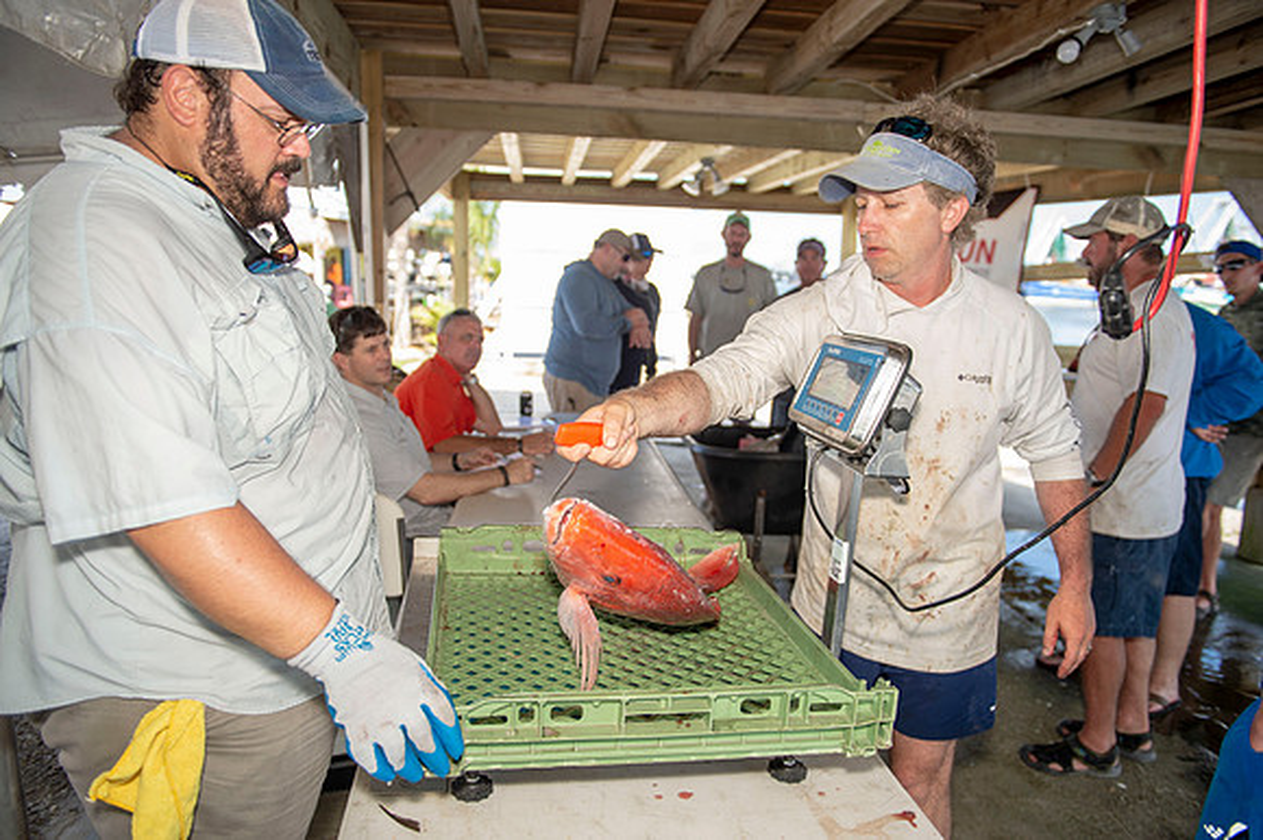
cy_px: 420
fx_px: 912
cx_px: 632
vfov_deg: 49.5
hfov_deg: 69.4
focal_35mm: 26
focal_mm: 26
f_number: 3.2
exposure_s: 1/250
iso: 50
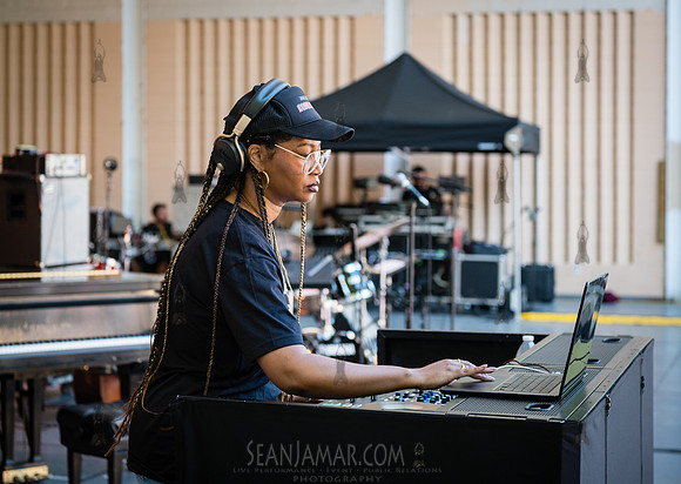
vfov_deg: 17.4
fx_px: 1579
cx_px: 258
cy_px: 204
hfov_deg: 24.3
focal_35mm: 82
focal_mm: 66
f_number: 3.5
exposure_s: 1/200
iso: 800
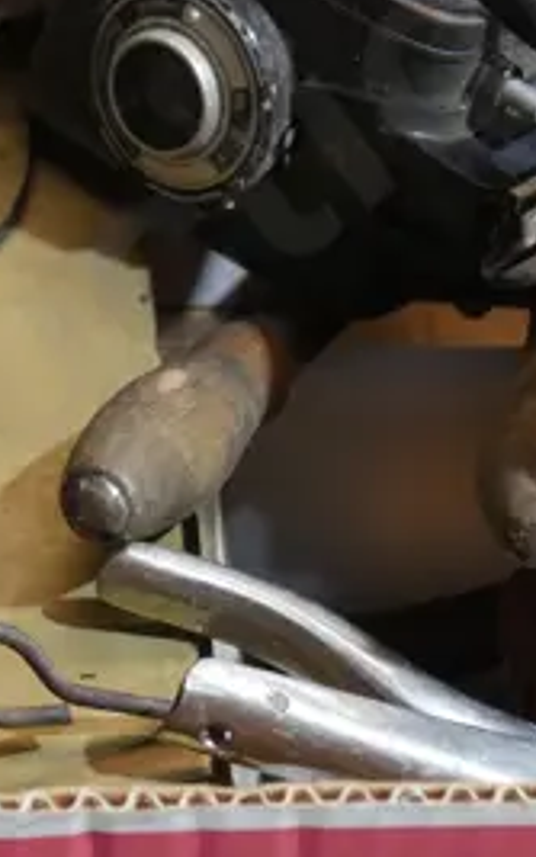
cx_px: 55
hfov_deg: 10.0
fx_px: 3037
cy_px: 351
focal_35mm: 130
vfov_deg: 16.1
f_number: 3.6
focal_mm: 16
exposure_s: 1/60
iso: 400
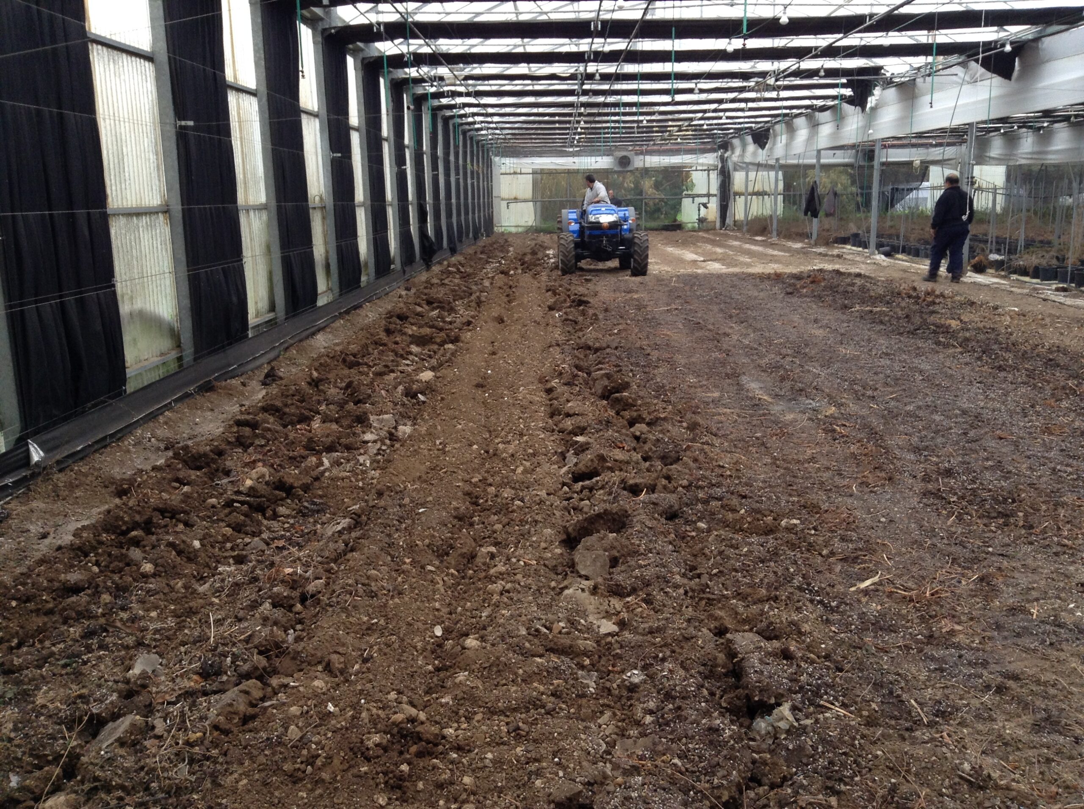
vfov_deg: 42.8
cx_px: 542
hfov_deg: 55.4
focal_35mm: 33
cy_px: 404
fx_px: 1032
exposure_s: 1/24
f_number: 2.4
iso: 50
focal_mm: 3.3
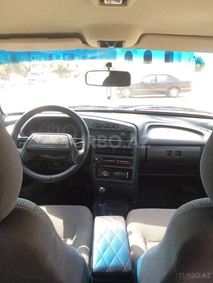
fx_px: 238
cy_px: 142
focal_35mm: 29
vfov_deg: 61.7
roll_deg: +1.6
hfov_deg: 48.2
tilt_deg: -15.2
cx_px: 106
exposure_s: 1/100
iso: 40
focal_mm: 4.15
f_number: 2.2
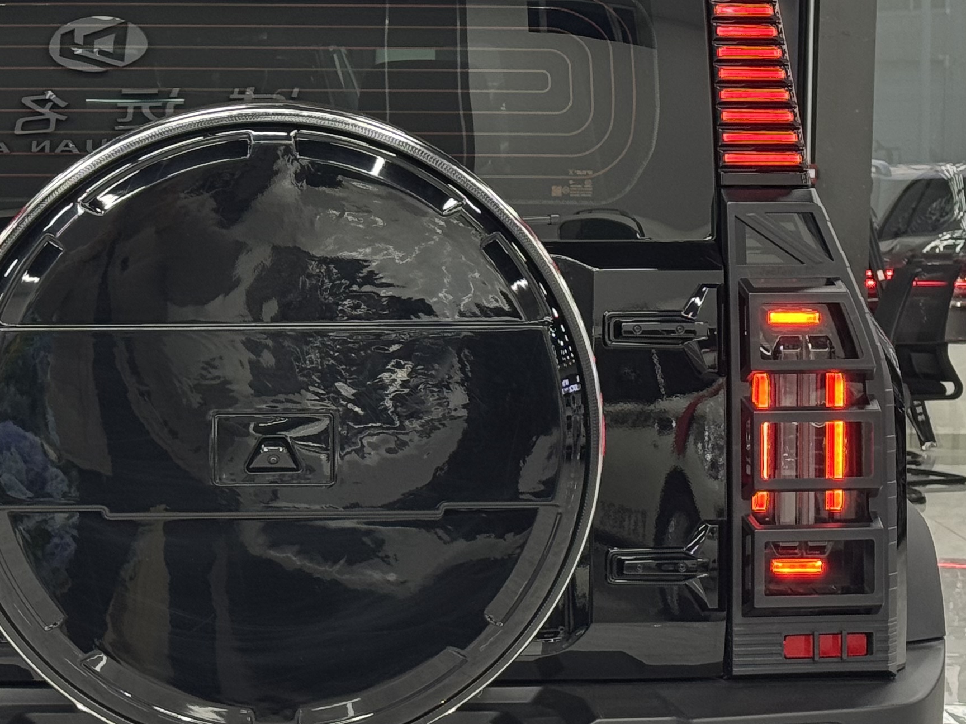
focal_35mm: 112
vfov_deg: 13.2
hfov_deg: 17.5
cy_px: 332
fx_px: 3125
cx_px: 255
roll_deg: -0.5
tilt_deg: -4.0
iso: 100
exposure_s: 1/50
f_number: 1.78
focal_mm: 6.76
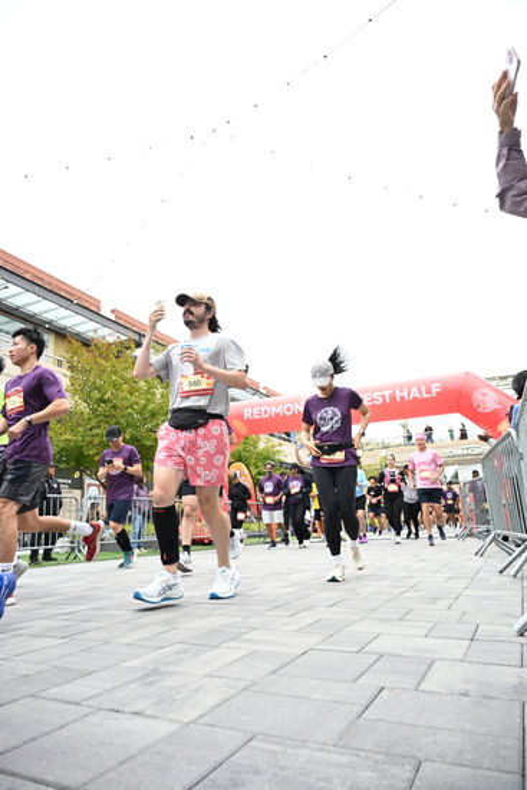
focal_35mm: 24
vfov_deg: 73.7
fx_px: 527
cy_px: 395
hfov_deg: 53.2
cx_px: 264
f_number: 4
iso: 2000
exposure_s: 1/640
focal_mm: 24
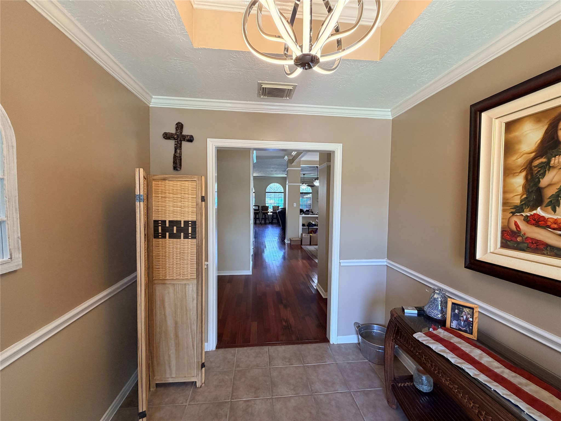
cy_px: 210
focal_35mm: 14
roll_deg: -0.2
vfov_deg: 85.7
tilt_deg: -2.3
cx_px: 280
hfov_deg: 102.1
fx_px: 227
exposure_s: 1/120
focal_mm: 2.22
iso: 250
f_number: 2.2
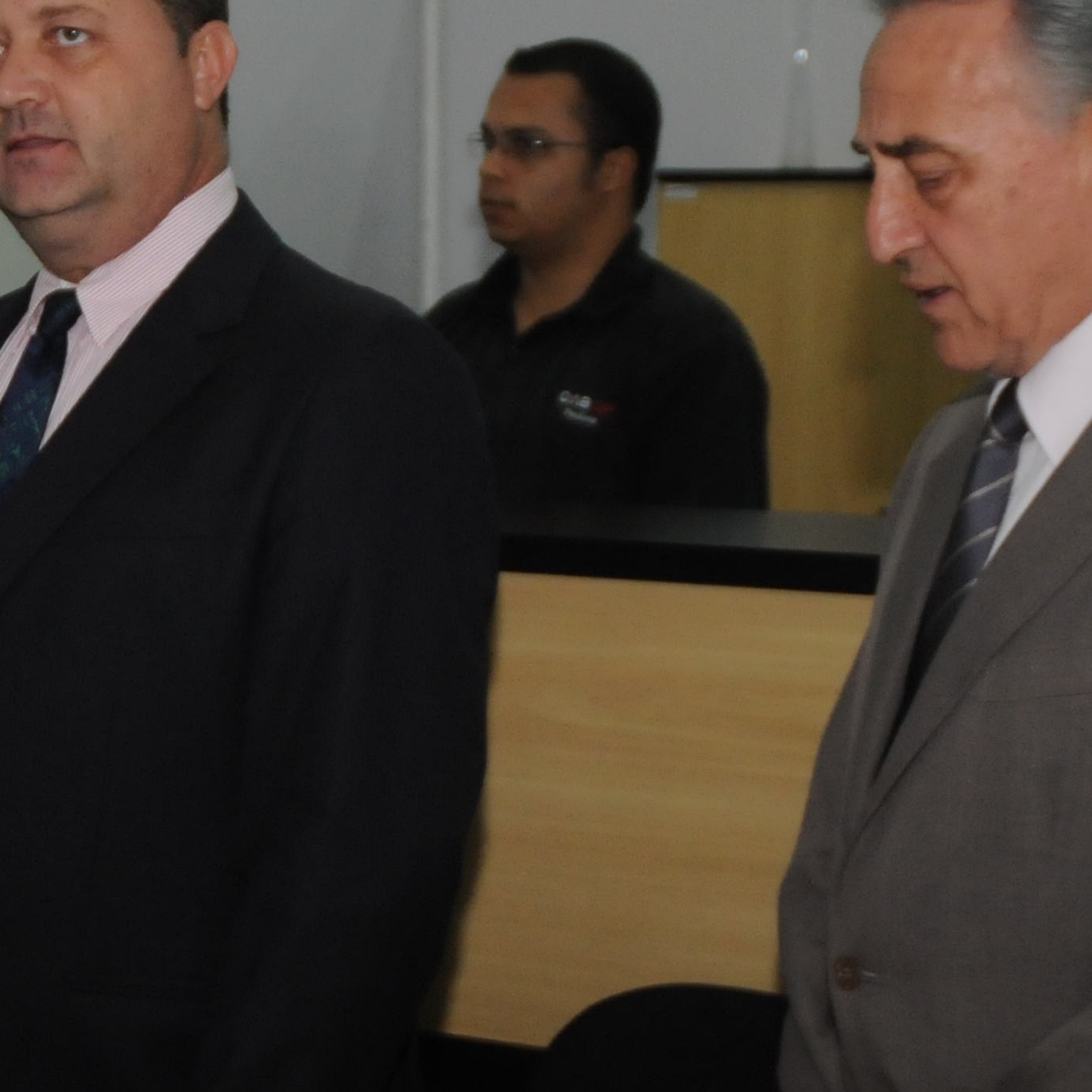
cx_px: -14
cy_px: 470
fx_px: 3830
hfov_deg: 15.9
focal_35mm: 107
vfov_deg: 16.2
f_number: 3.8
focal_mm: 27
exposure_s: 1/250
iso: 1000
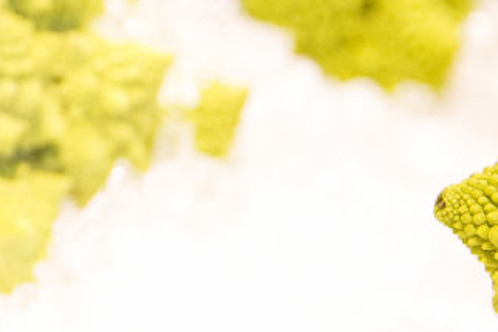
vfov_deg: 8.0
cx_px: -382
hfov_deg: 11.2
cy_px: 68
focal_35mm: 172
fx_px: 2379
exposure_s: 1/50
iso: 500
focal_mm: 46
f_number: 2.8
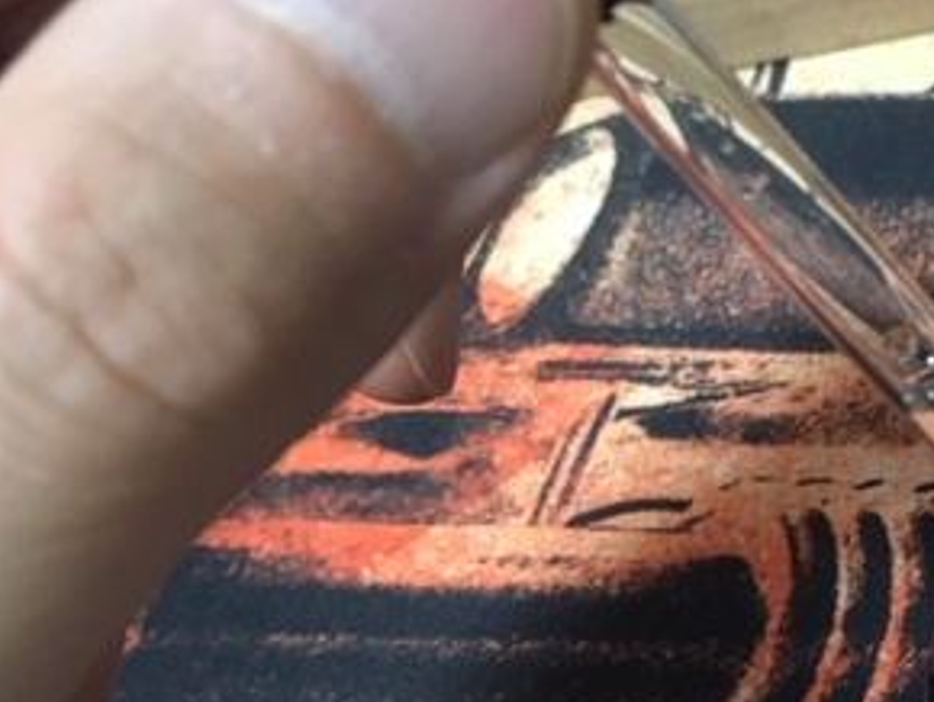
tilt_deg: -46.6
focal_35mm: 64
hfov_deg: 28.6
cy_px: 460
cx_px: 899
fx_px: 1728
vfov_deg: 22.9
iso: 200
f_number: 2.2
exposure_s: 1/20
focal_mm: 4.15
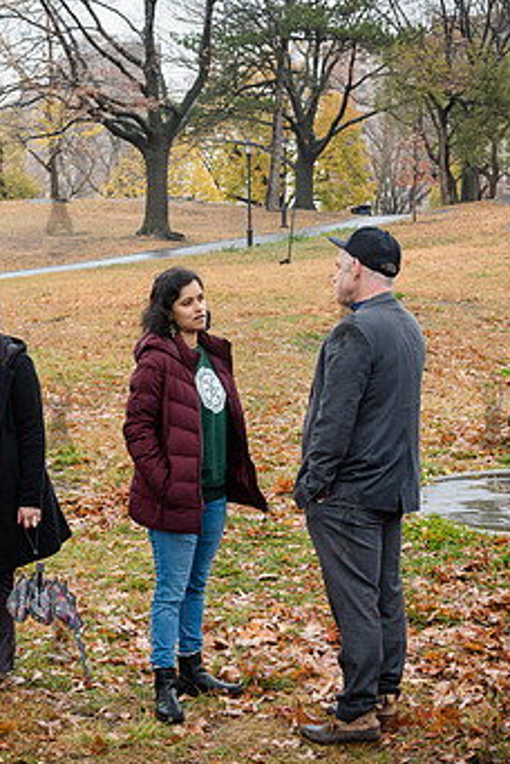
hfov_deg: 18.6
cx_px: 150
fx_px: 1551
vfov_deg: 27.7
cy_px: 407
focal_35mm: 73
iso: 500
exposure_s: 1/200
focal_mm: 36
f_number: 5.6
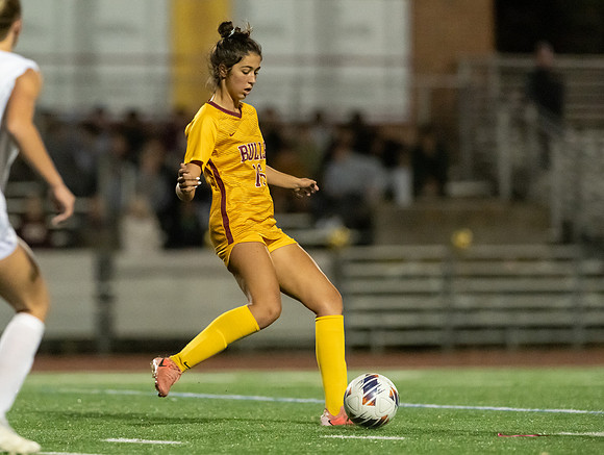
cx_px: 209
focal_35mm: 401
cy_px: 197
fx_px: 7013
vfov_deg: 3.7
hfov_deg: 4.9
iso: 16000
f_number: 2.8
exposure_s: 1/1000
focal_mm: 300
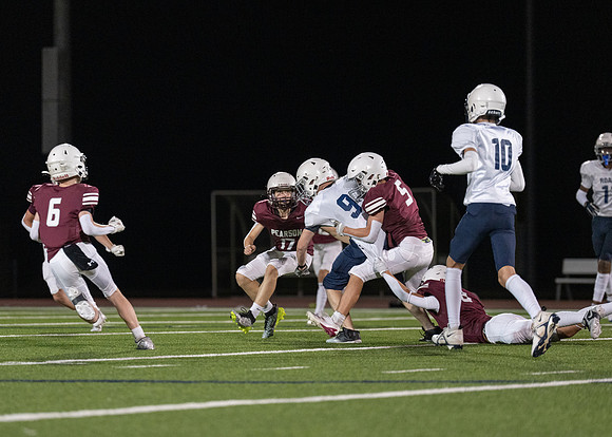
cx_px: 283
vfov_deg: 6.2
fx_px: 4015
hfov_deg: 8.7
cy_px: 238
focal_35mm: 231
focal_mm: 200
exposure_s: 1/1000
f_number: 2.8
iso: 3200
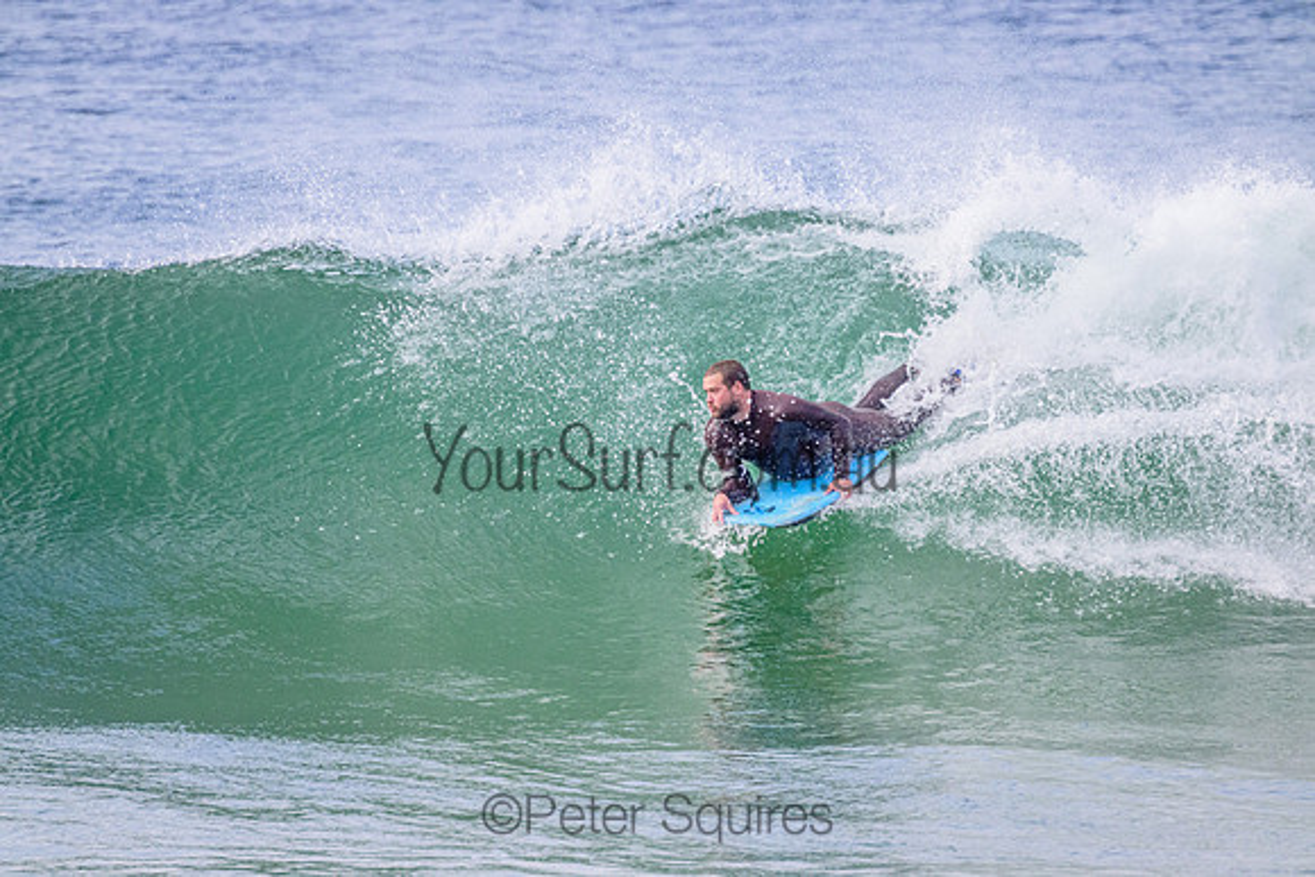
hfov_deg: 2.6
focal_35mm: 800
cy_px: 438
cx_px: 658
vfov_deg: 1.7
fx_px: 29228
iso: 3600
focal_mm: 800
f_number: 11
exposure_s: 1/2000
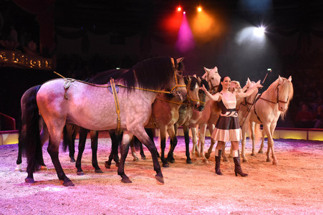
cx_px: 162
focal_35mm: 39
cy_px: 108
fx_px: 350
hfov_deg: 49.6
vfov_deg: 34.2
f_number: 6.3
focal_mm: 26
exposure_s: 1/160
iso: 5000
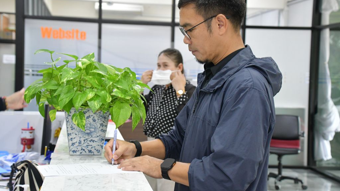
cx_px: 170
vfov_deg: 19.1
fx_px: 568
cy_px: 85
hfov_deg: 33.3
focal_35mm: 63
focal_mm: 40
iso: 2800
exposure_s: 1/125
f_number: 4.2
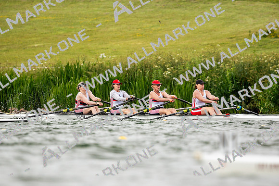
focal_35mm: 900
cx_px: 140
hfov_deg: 2.3
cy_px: 93
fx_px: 6976
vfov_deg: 1.5
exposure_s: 1/2000
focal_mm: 600
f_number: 6.3
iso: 500
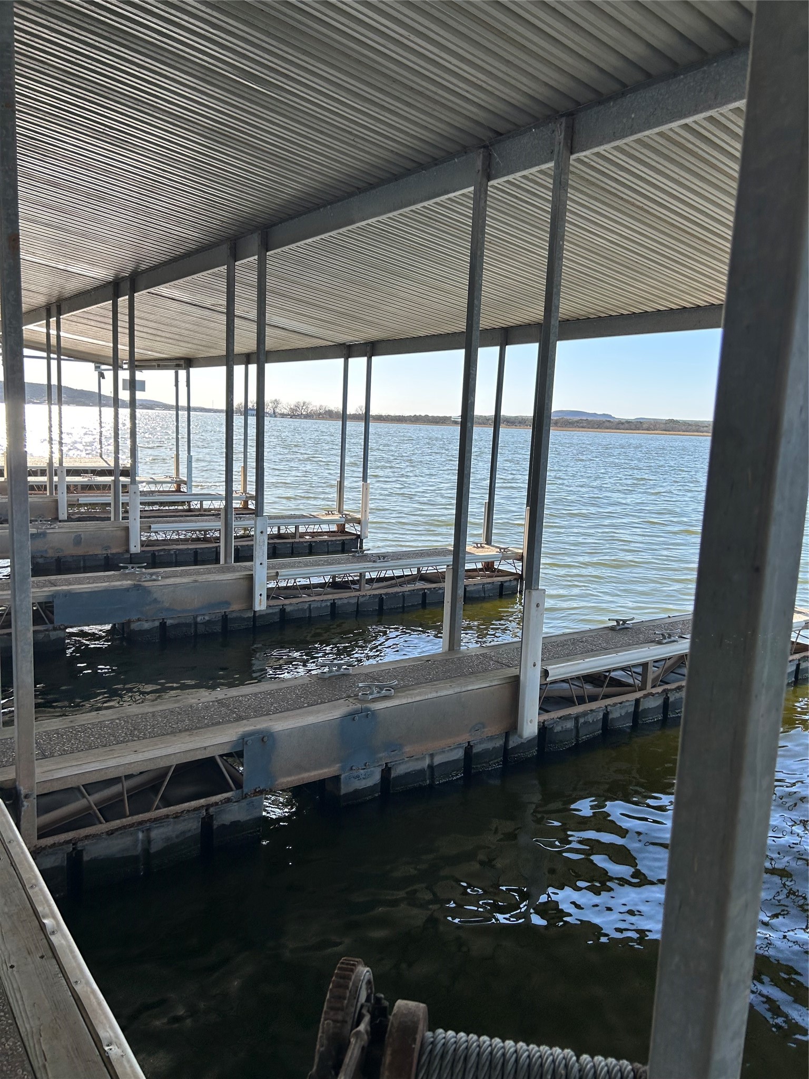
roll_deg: -3.9
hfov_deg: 53.1
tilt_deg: -10.3
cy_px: 540
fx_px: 810
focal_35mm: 26
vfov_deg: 67.3
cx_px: 404
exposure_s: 1/1412
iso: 50
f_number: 1.5
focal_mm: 5.7
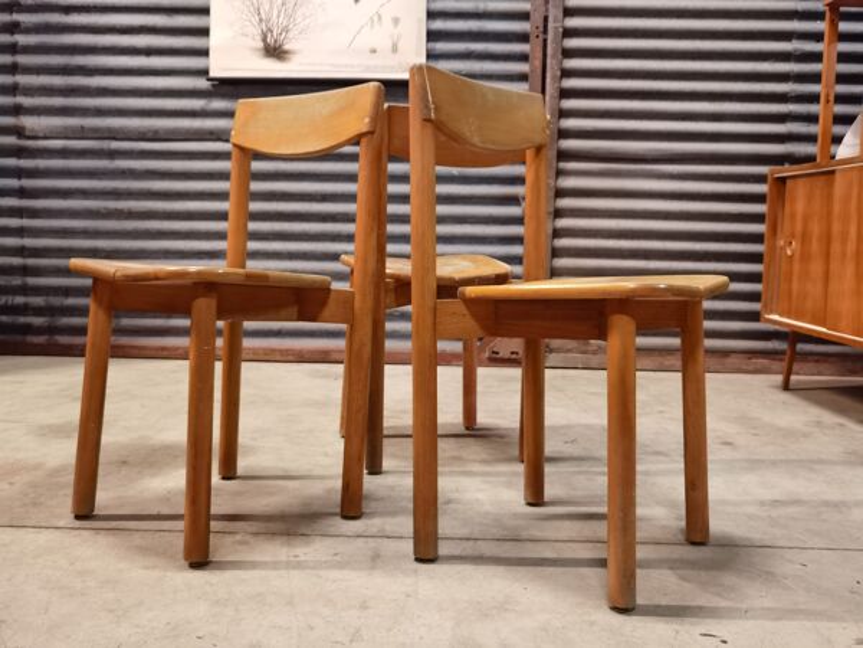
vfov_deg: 41.8
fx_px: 848
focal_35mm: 34
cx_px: 432
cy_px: 324
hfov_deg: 54.0
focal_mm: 6.71
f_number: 1.9
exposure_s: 1/20
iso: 800
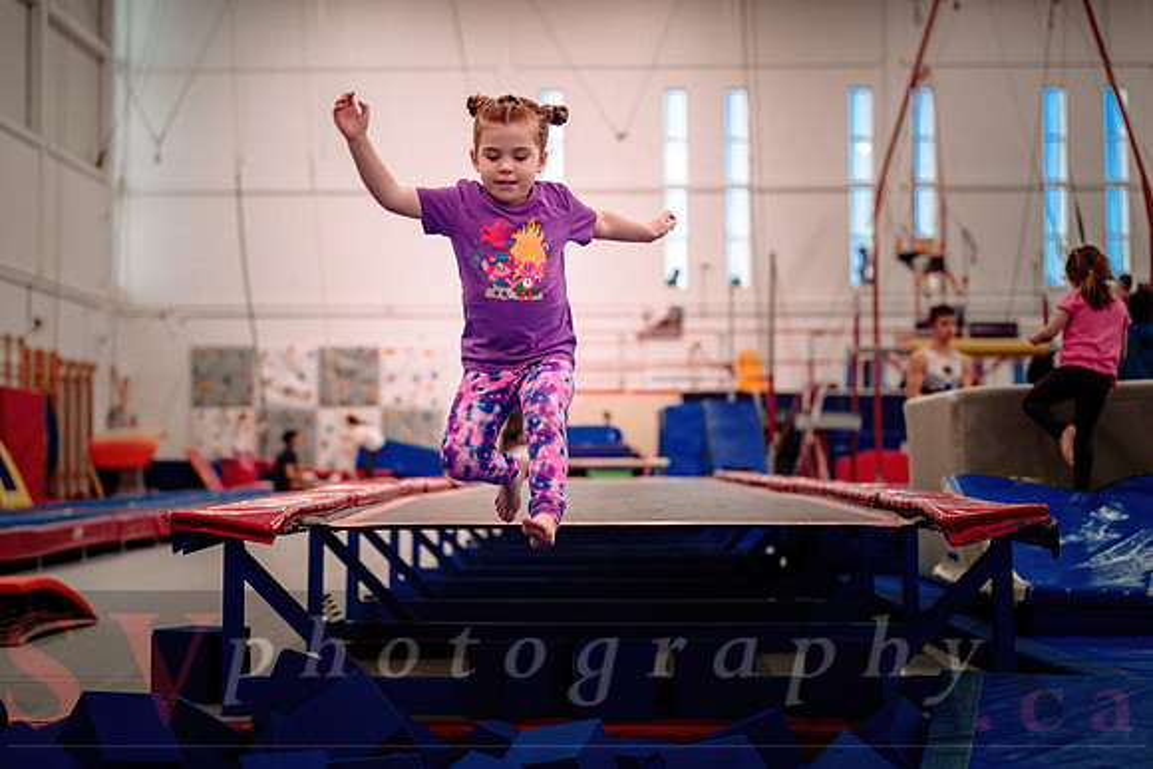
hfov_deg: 28.8
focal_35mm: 70
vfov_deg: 19.5
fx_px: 2242
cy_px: 384
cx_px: 576
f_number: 2.8
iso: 1600
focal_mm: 70
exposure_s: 1/400
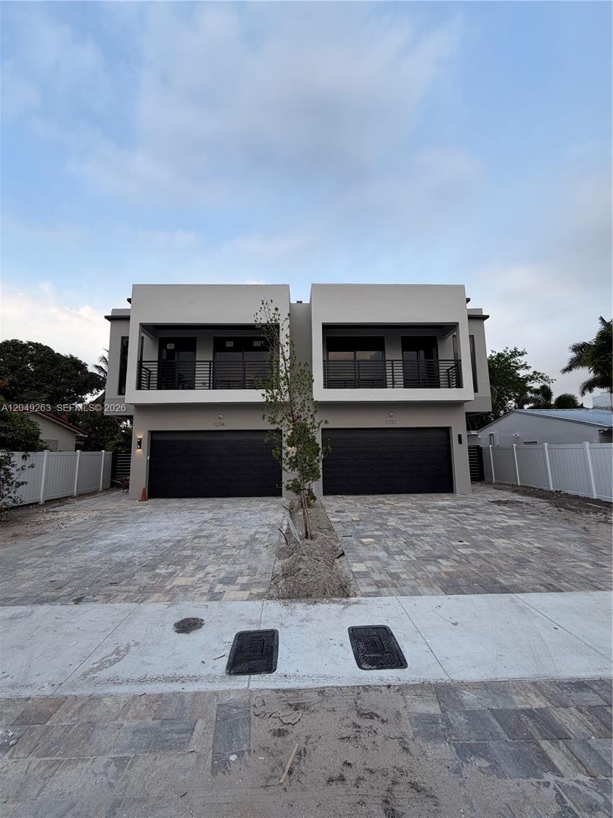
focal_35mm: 14
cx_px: 306
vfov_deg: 102.1
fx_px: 331
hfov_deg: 85.7
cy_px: 409
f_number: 2.2
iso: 64
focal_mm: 2.22
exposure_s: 1/461
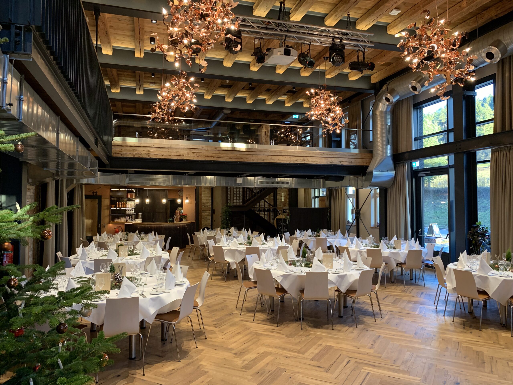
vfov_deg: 53.1
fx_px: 385
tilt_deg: +2.0
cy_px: 192
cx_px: 256
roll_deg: -0.6
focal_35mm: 26
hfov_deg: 67.3
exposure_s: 1/50
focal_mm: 4.25
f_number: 1.8
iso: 200
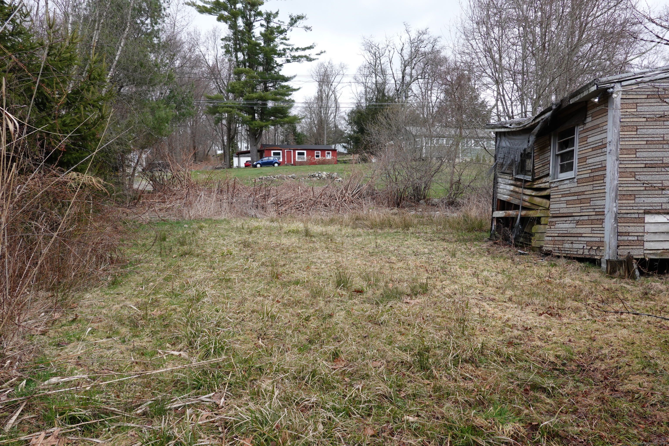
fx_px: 446
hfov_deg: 73.7
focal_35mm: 24
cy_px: 223
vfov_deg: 53.1
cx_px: 334
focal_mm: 9
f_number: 4.5
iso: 125
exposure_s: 1/200
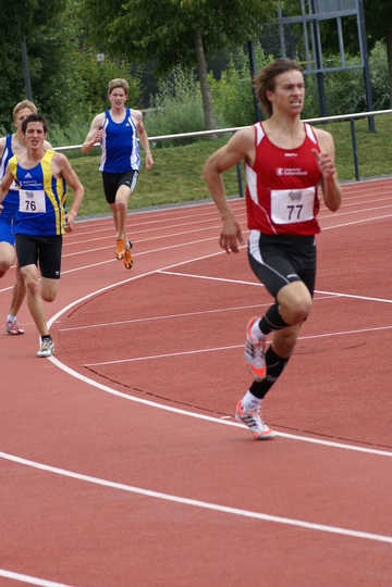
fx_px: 3430
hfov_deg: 6.5
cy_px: 294
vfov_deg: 9.8
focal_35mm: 210
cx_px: 196
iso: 250
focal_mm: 140
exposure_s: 1/500
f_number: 5.6
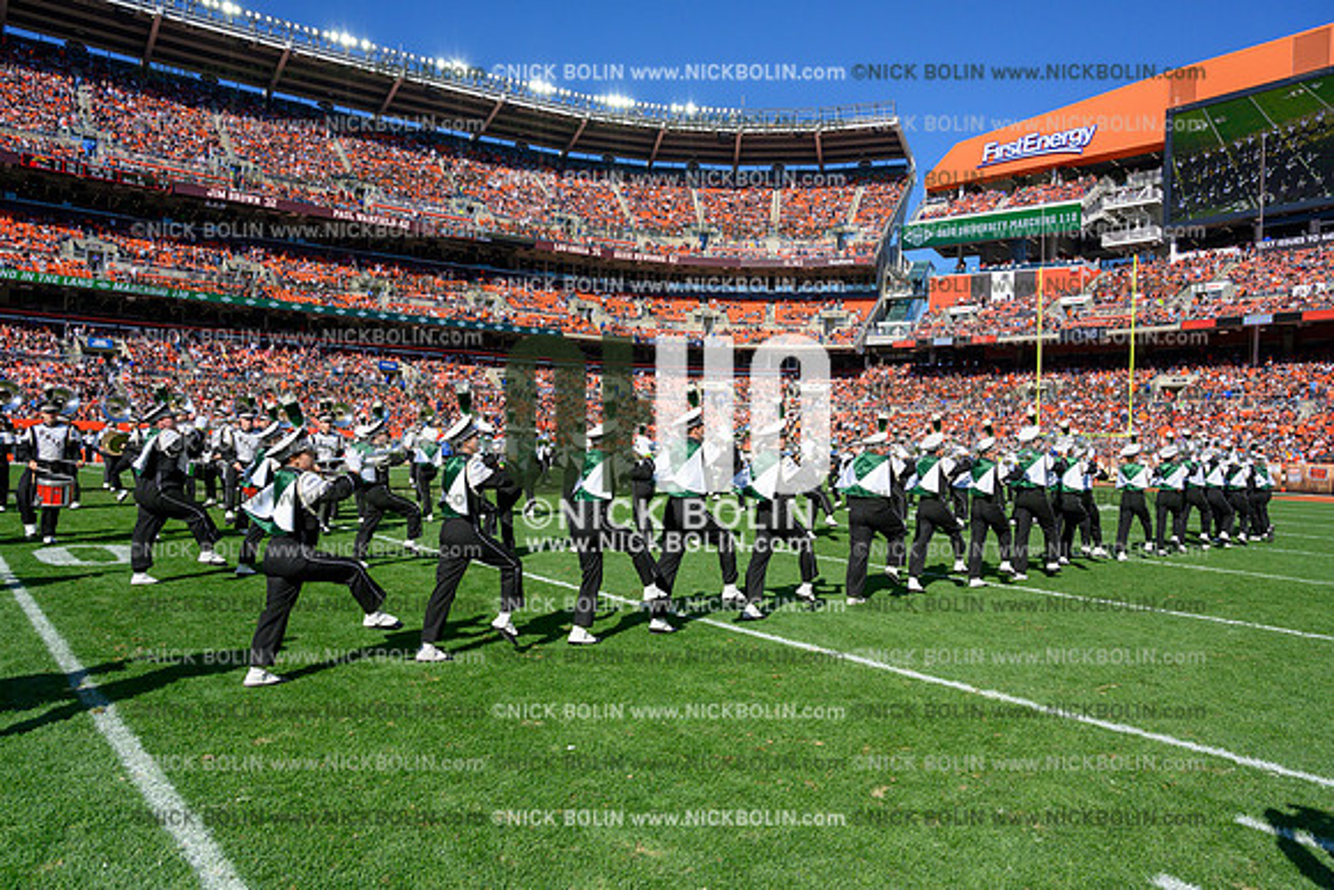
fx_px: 889
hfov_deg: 73.7
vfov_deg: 53.2
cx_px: 667
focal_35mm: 24
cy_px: 445
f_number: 8
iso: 1000
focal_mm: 24
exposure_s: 1/3200
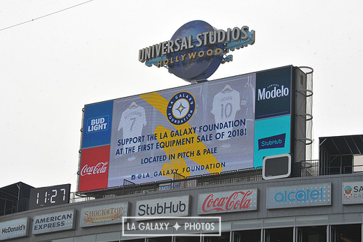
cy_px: 121
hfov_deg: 18.8
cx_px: 171
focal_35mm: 109
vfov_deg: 12.6
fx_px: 1099
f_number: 14
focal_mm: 98
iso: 500
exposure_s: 1/800
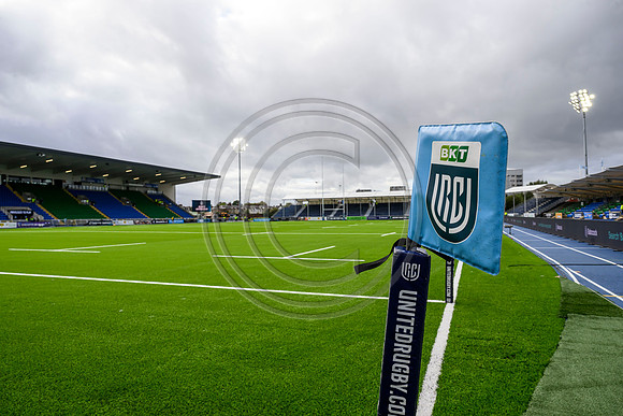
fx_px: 415
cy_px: 208
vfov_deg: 53.2
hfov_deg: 73.7
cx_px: 312
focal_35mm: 24
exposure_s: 1/500
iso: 500
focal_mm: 24
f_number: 8
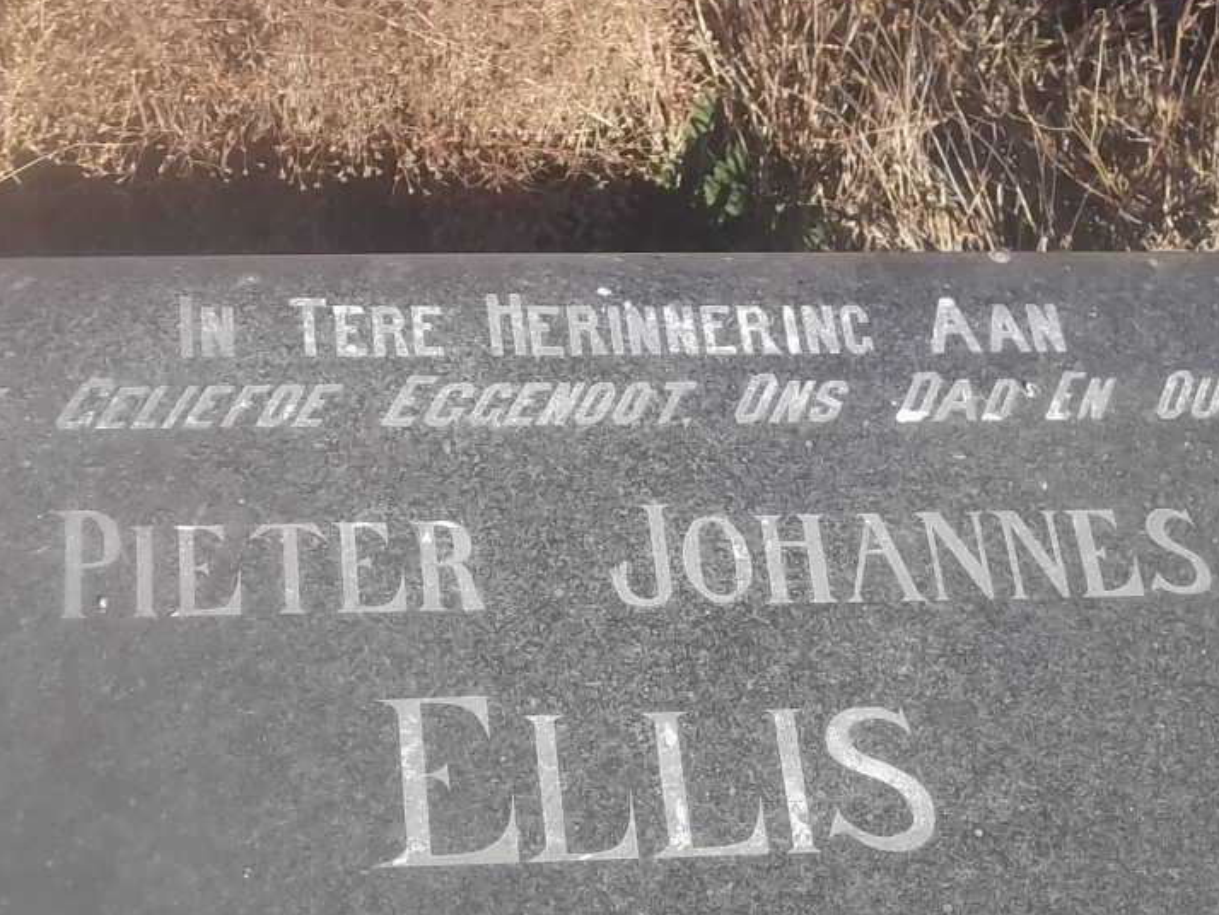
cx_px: 584
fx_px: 2959
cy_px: 690
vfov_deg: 17.5
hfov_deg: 23.3
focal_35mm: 84
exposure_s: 1/500
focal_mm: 8.8
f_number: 3.6
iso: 80
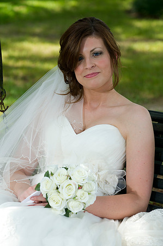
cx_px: 82
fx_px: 1021
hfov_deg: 9.1
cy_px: 123
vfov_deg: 13.7
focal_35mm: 150
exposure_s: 1/250
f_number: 5.6
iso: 500
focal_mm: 150
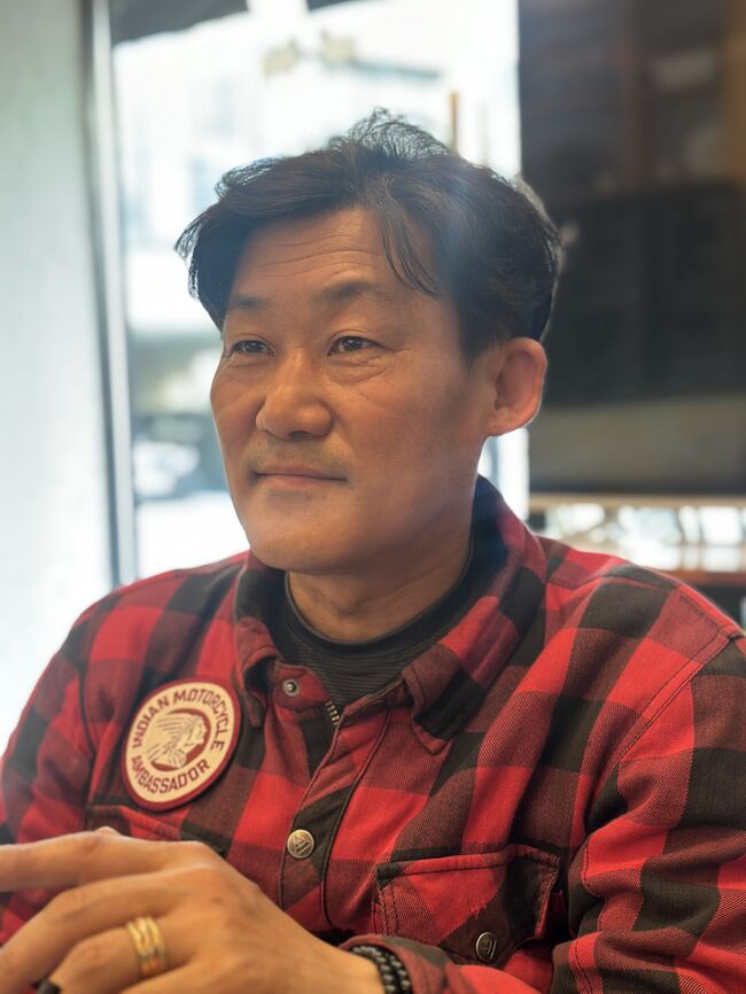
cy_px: 497
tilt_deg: -1.8
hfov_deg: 30.3
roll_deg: +0.6
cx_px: 373
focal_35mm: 48
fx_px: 1379
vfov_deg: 39.6
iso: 250
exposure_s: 1/60
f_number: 1.78
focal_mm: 6.86
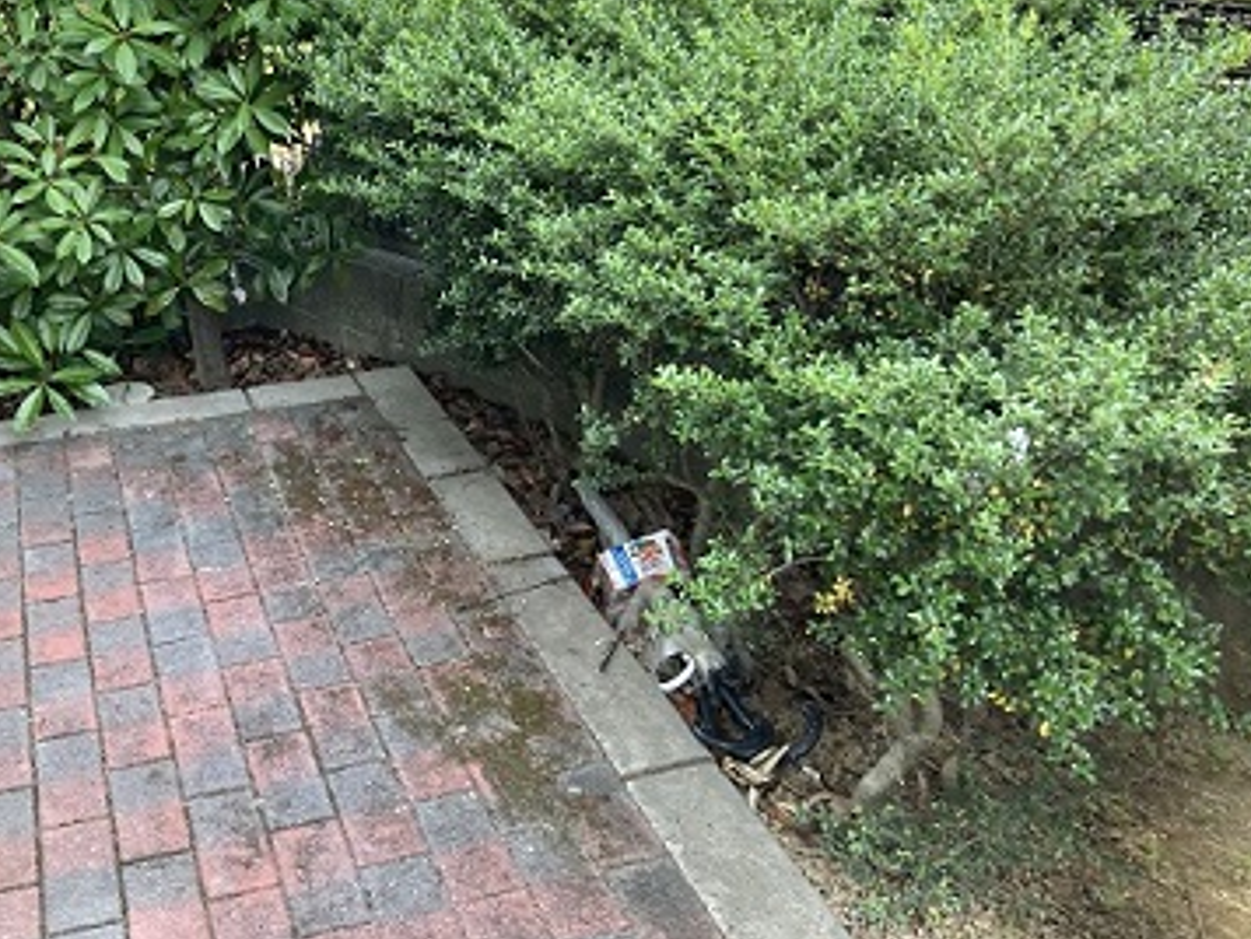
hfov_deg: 48.2
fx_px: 1374
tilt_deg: -19.9
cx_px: 421
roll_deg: +3.0
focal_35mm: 38
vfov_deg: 37.3
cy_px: 315
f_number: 1.8
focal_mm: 3.99
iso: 20
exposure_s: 1/121
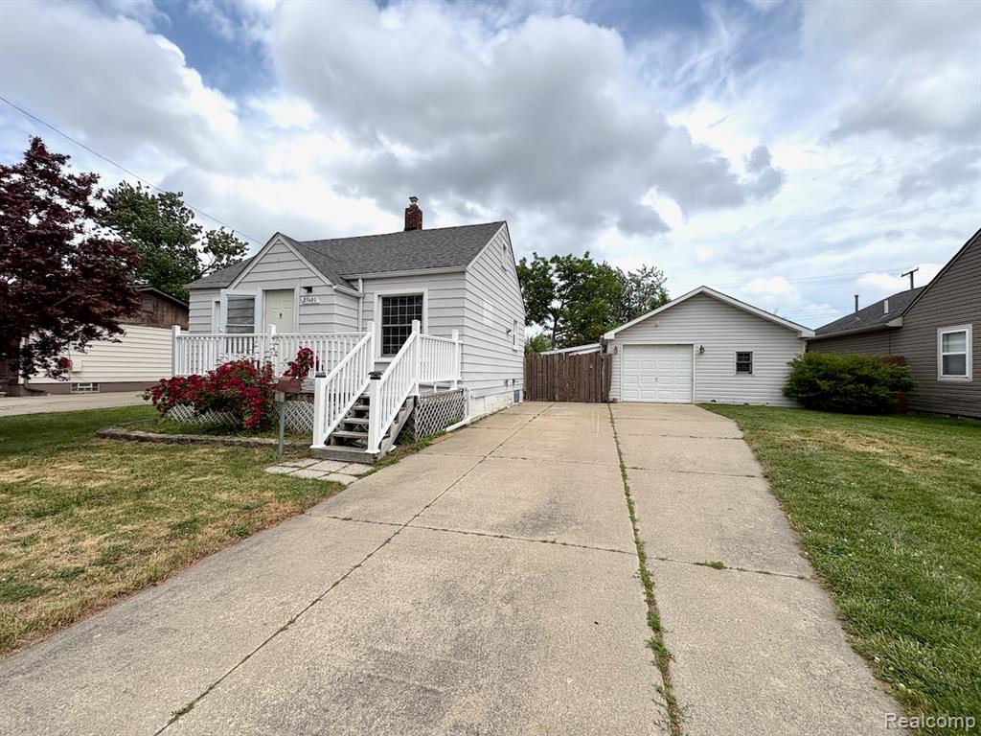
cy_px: 368
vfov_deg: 85.7
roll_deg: -0.7
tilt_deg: +0.4
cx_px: 490
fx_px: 397
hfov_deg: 102.1
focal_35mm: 14
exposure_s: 1/2874
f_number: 2.2
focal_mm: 2.22
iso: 50
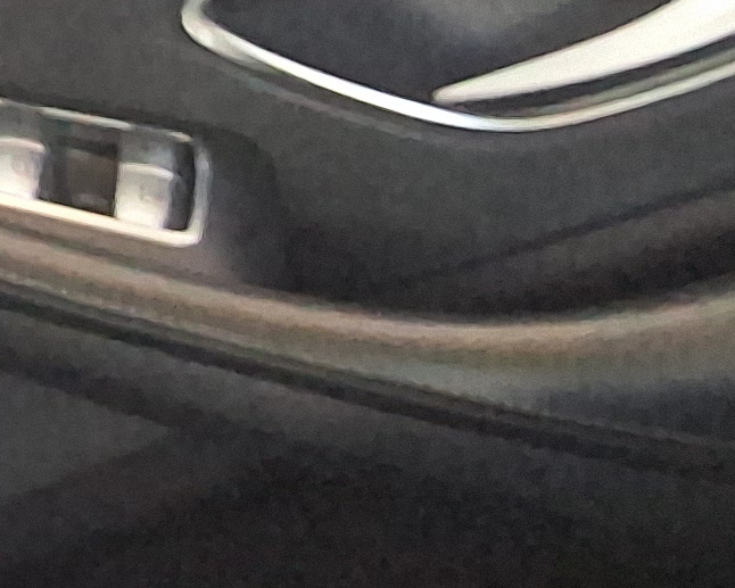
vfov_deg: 11.0
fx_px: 3002
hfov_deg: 11.7
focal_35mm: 138
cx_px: -956
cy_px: -94
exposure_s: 1/40
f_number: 1.9
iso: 125
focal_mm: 2.91
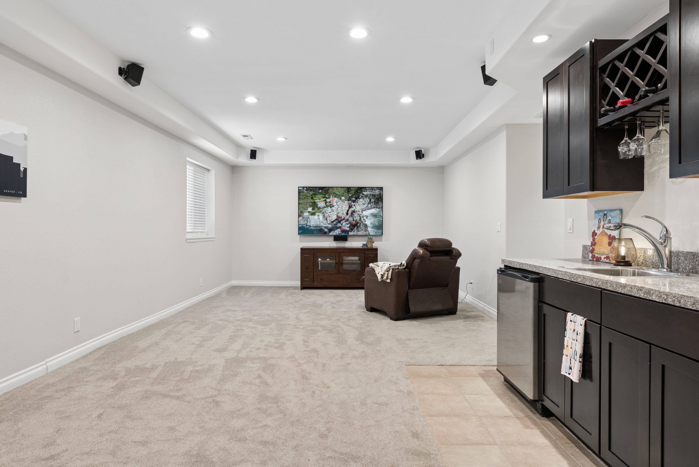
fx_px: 408
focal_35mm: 21
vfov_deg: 59.6
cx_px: 350
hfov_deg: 81.2
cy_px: 234
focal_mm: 21
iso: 640
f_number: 8
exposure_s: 1/40
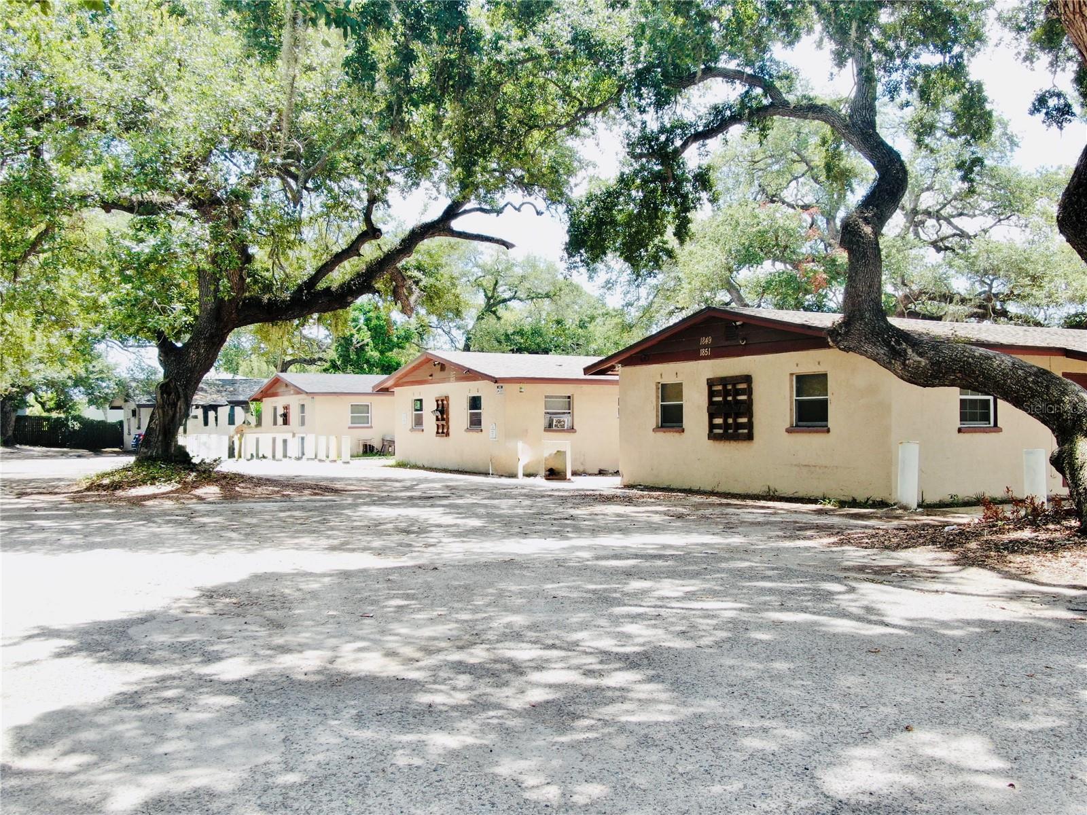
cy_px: 408
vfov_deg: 39.7
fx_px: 1130
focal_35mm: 36
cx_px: 544
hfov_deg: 51.4
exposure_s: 1/240
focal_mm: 6.08
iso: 100
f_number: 3.3
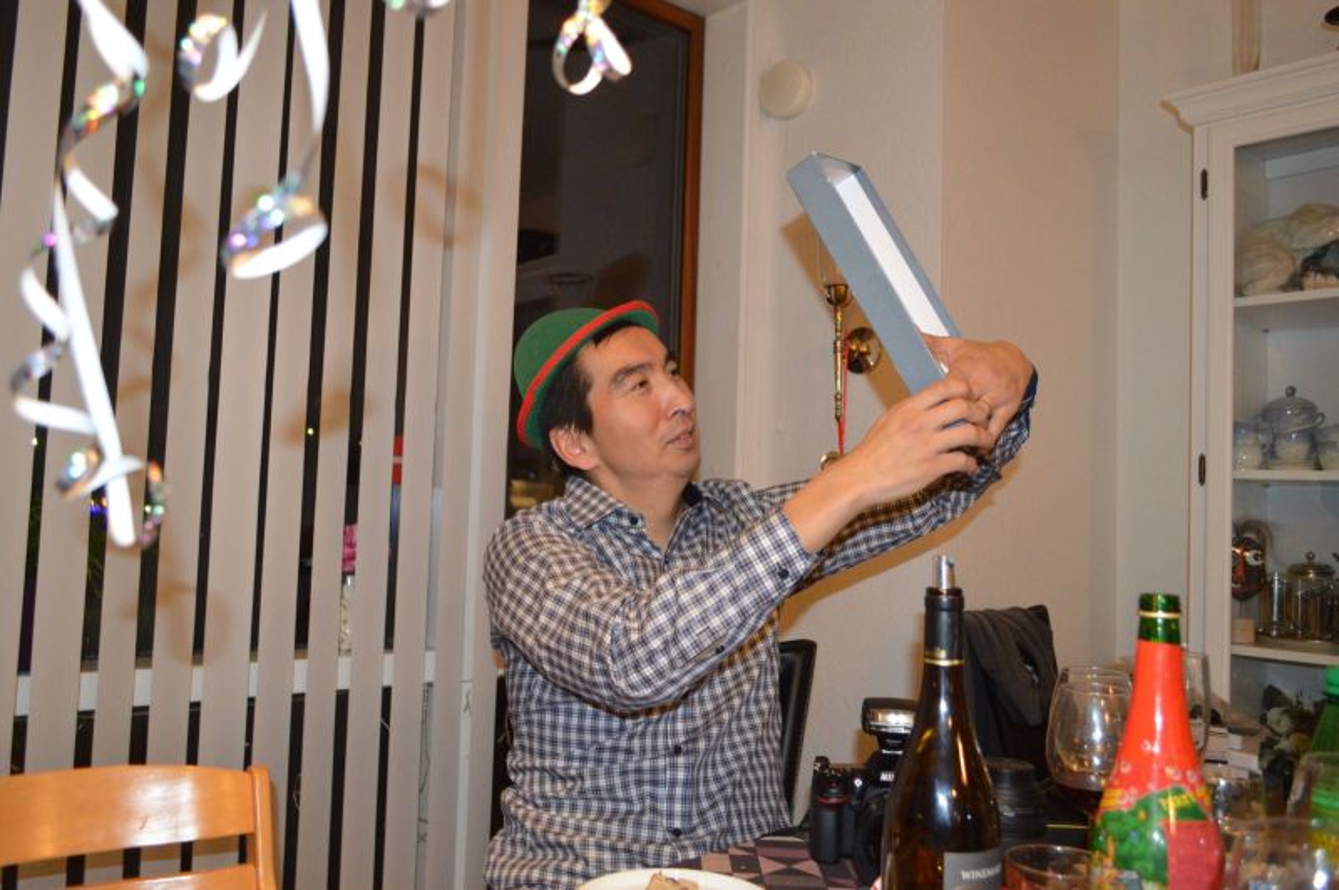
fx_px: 1115
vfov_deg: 43.5
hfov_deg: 62.0
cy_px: 445
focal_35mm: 30
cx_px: 670
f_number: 3.8
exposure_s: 1/60
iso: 2000
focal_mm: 20
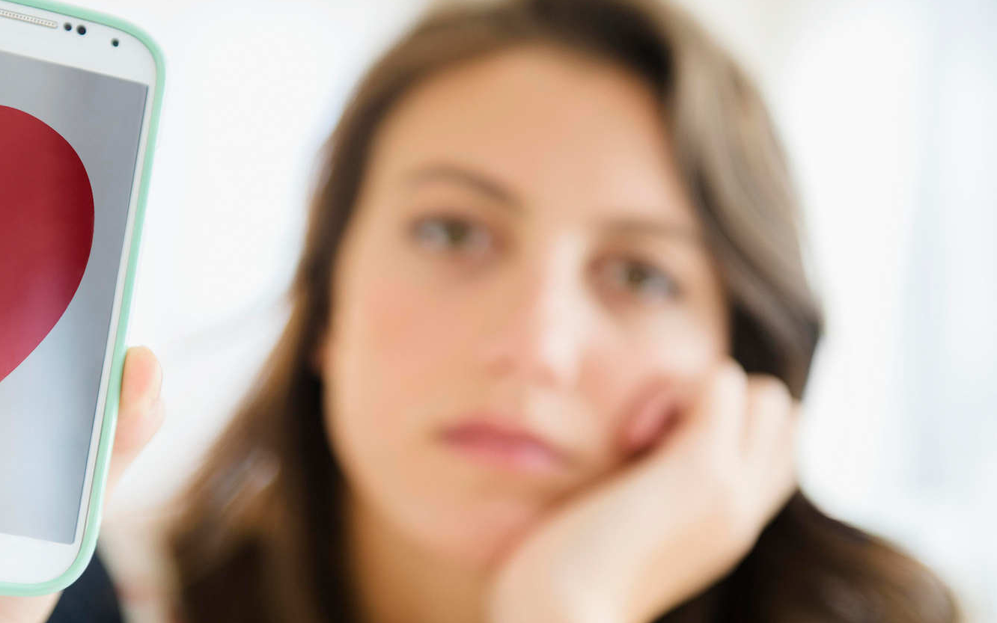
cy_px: 378
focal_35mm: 91
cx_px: 317
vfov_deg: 14.4
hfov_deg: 22.7
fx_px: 2473
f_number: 2.8
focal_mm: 62
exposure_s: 1/400
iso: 250
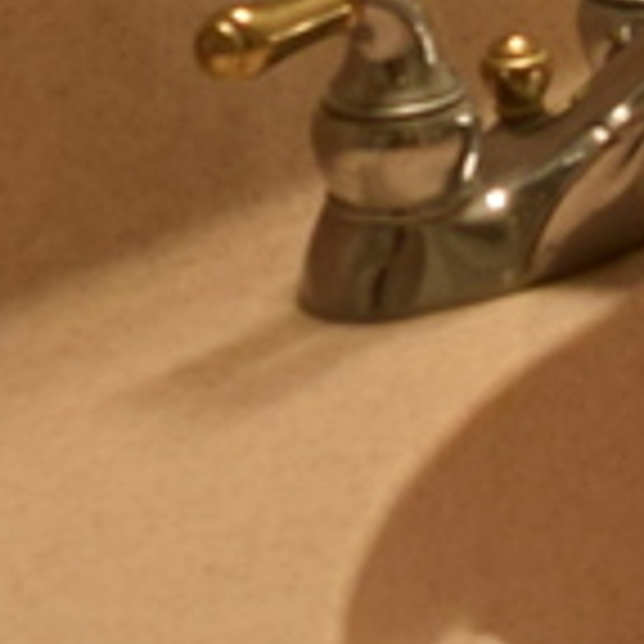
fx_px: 5473
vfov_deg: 6.5
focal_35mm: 260
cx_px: 1565
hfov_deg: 6.4
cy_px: -716
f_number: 5
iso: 400
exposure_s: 1/100
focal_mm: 18
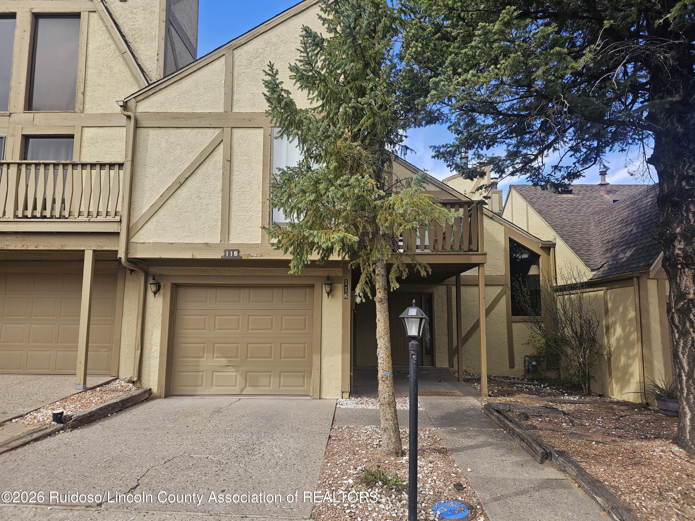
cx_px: 348
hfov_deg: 73.9
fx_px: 462
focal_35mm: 23
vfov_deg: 58.9
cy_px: 260
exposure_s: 1/223
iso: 10
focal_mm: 6.3
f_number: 1.7
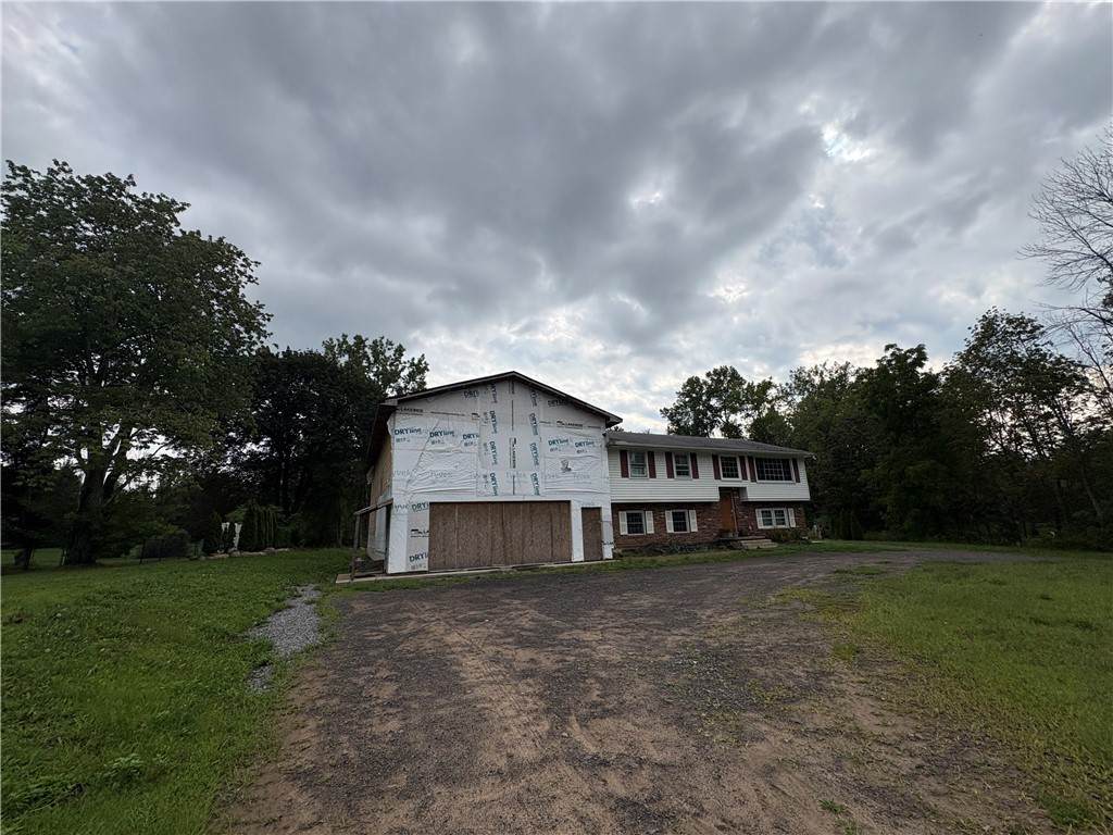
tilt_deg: +14.8
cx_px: 556
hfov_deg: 102.1
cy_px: 418
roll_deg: +2.2
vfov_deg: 85.7
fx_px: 450
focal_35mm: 14
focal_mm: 2.22
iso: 50
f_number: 2.2
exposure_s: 1/2874
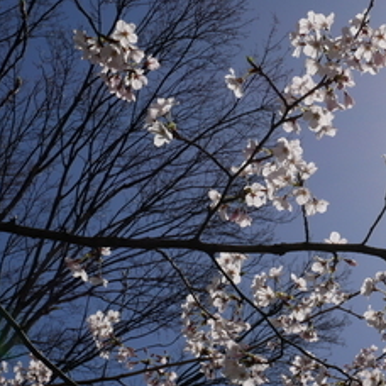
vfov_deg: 18.7
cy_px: 223
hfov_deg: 18.3
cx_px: 364
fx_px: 1173
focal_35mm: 93
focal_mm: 20
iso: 200
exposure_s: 1/800
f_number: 11
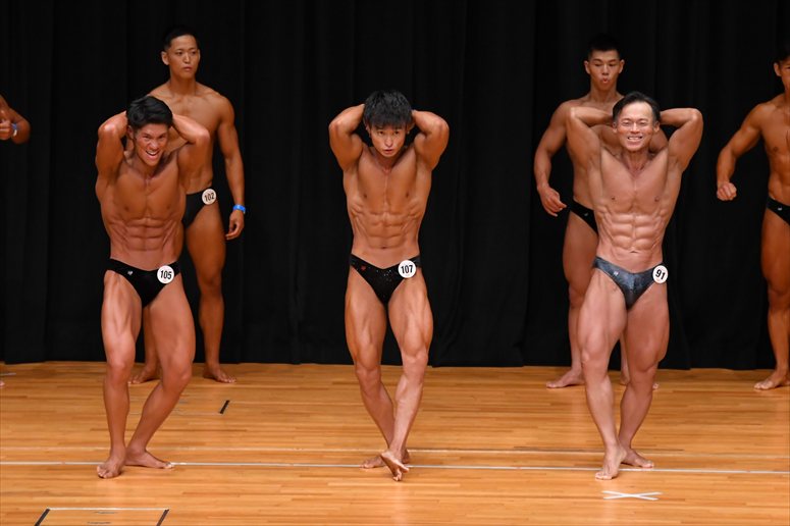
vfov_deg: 5.7
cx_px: 395
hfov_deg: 8.6
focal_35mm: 240
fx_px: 5264
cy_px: 263
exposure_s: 1/400
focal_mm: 160
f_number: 5.6
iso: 3200
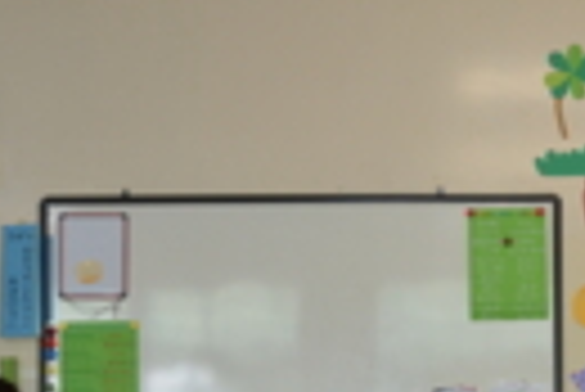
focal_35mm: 92
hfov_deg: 22.0
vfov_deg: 14.5
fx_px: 1497
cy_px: 435
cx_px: 410
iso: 220
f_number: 4
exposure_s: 1/125
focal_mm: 20
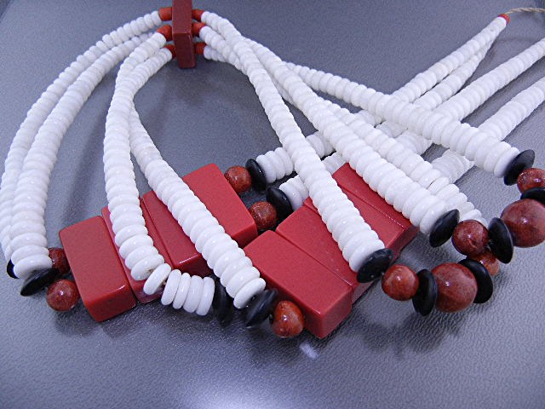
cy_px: 204
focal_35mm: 34
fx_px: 535
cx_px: 272
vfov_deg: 41.8
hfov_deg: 54.0
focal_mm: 6.2
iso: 200
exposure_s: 1/32.6
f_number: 3.6
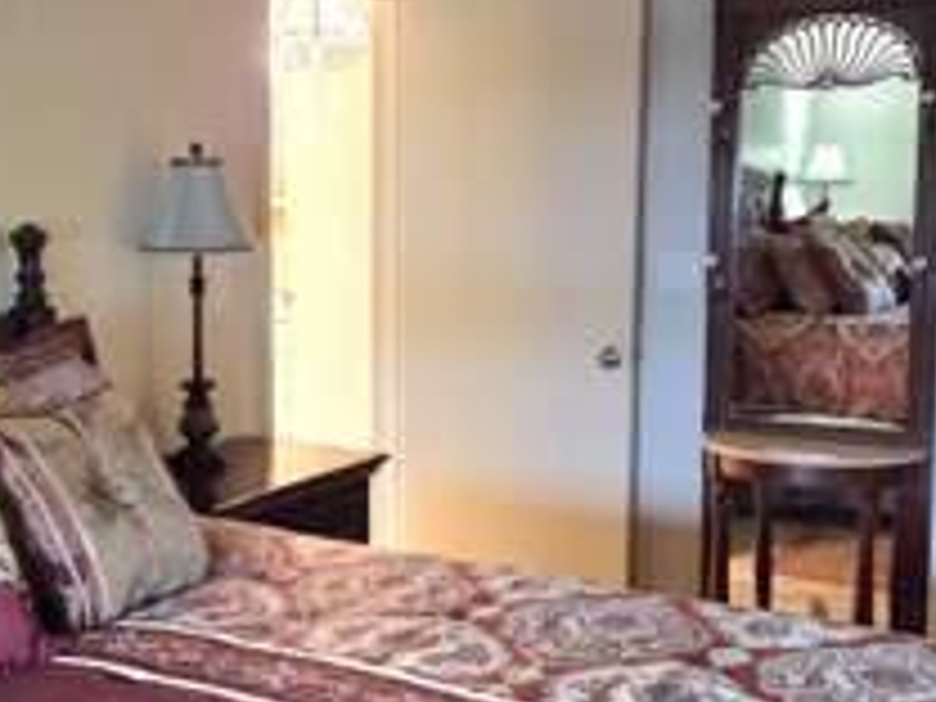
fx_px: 1433
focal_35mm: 53
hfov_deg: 35.3
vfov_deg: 27.5
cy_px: 376
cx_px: 225
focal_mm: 5.4
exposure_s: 1/120
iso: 1600
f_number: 1.8
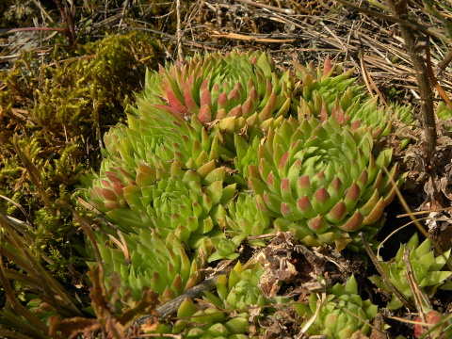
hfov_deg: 33.2
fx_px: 757
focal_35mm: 58
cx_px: 226
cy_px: 170
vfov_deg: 25.2
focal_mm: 10.3
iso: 100
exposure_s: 1/500
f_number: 6.3
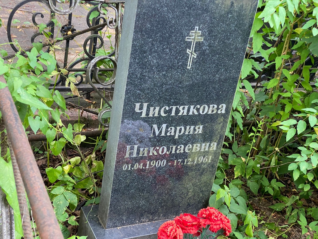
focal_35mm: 52
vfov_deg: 28.0
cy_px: 120
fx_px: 478
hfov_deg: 36.8
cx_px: 159
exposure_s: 1/121
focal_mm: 6
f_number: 2
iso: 125
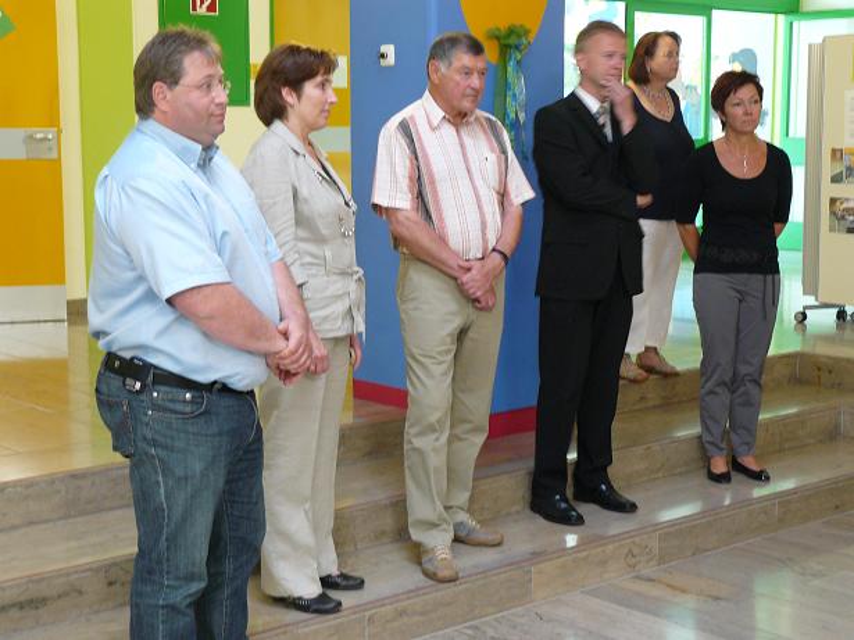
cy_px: 320
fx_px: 1480
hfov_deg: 32.2
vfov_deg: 24.4
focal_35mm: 60
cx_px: 427
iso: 200
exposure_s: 1/8
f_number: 3.2
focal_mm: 10.1
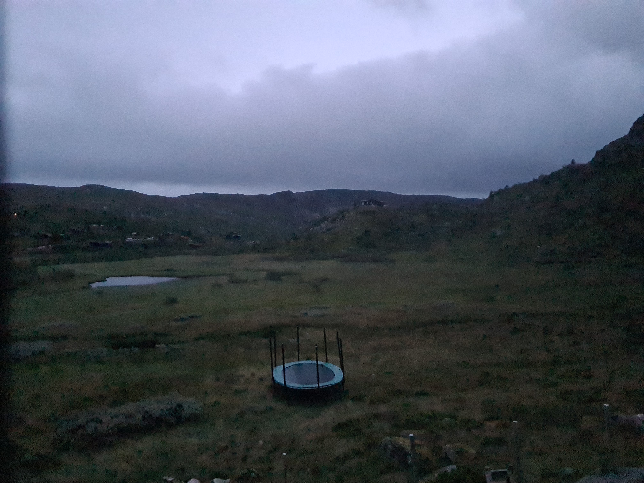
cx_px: 322
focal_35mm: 26
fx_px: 484
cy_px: 242
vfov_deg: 53.1
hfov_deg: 67.3
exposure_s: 1/25
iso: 3200
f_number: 1.8
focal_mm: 5.4
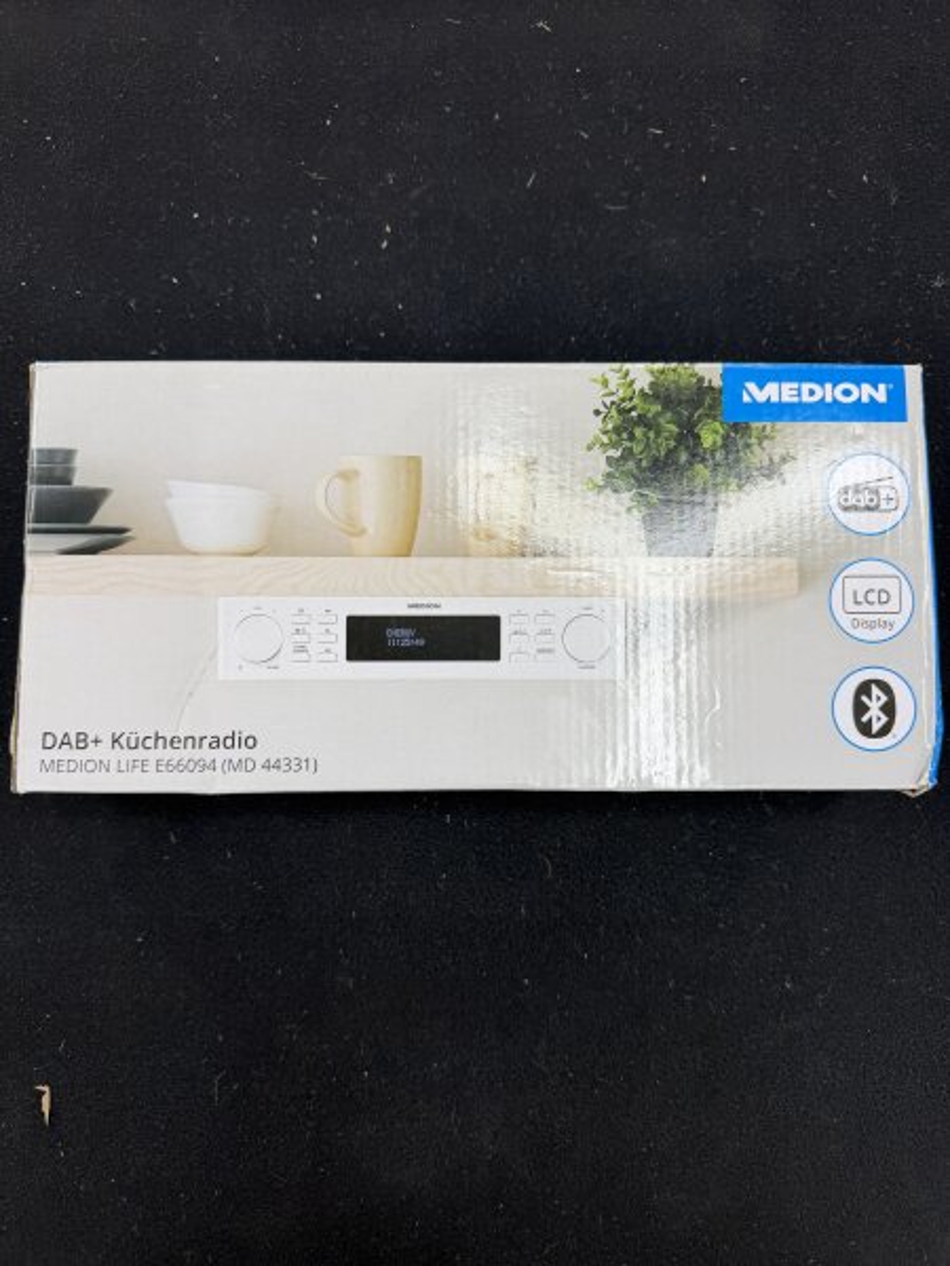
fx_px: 878
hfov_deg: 56.8
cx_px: 475
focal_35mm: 24
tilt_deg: -83.5
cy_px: 633
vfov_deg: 71.6
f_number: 1.78
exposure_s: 1/121
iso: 125
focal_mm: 6.76
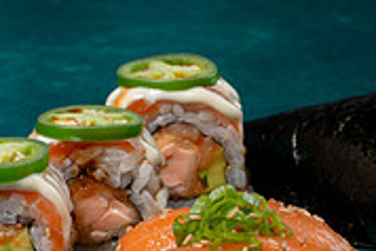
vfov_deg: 8.4
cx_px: 264
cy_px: 239
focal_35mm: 163
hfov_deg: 12.6
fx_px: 1704
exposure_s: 1/80
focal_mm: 50
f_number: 13
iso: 250
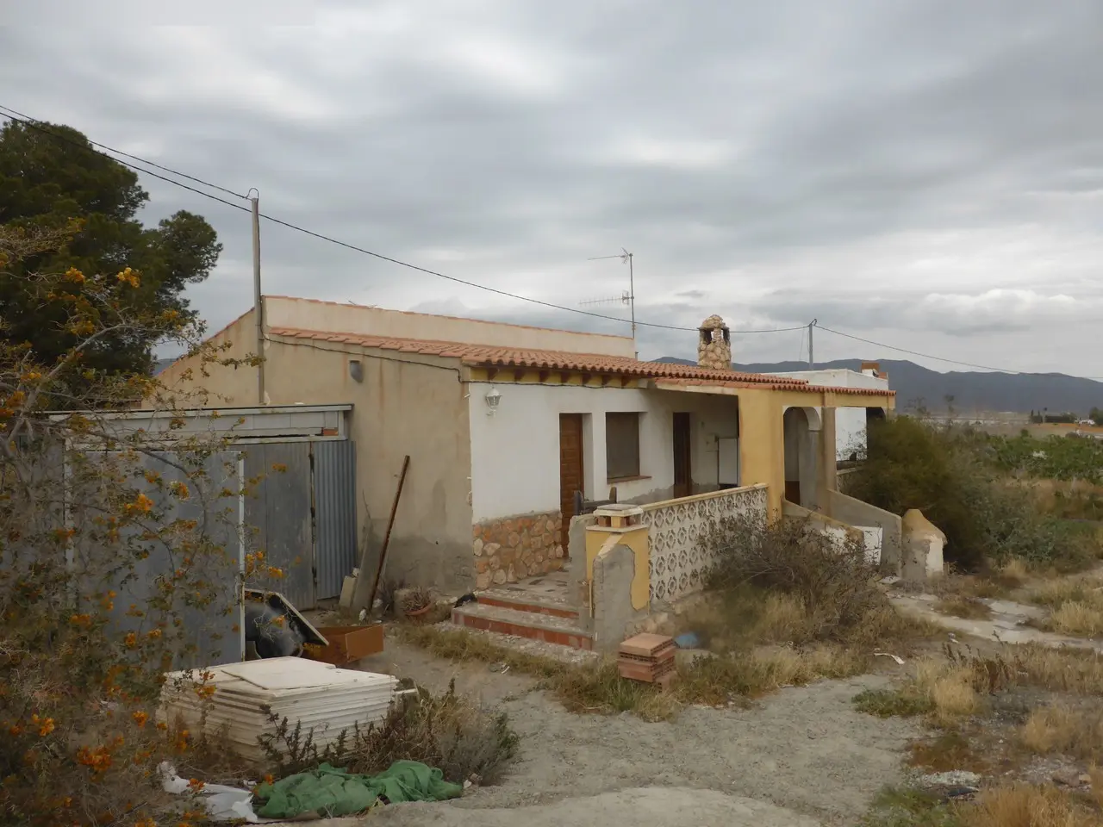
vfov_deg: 54.9
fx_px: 797
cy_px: 414
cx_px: 552
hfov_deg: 69.4
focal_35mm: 25
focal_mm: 4.3
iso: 100
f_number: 3.3
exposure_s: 1/1600
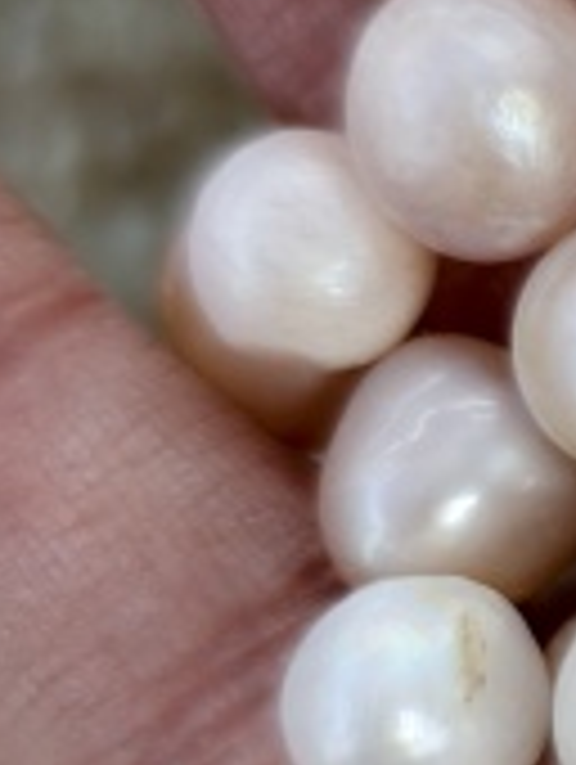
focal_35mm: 144
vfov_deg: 13.7
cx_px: 1350
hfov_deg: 9.3
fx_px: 3187
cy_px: 511
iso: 71
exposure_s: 1/170
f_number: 1.57
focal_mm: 5.6
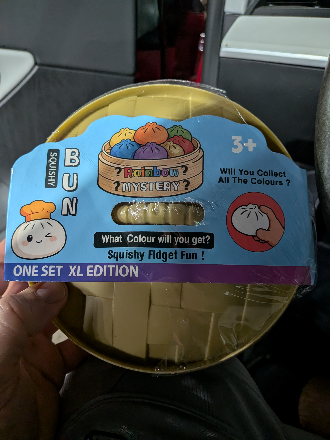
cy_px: 220
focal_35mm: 24
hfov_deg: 56.8
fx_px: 305
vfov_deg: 71.6
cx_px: 165
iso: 126
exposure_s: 1/60
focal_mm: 4.53
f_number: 1.7
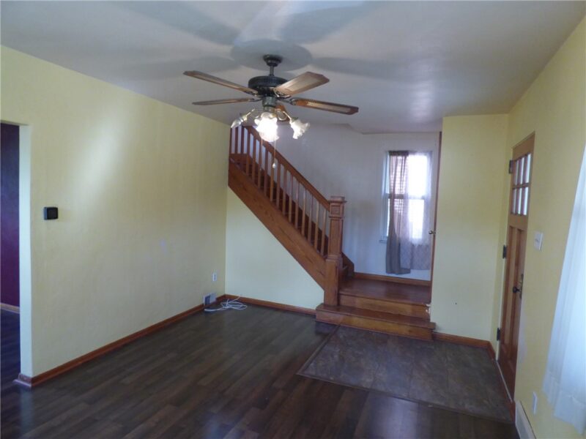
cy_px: 220
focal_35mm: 20
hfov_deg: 81.7
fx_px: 339
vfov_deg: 66.0
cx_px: 293
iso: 400
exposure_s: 1/60
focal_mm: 3.58
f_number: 2.8
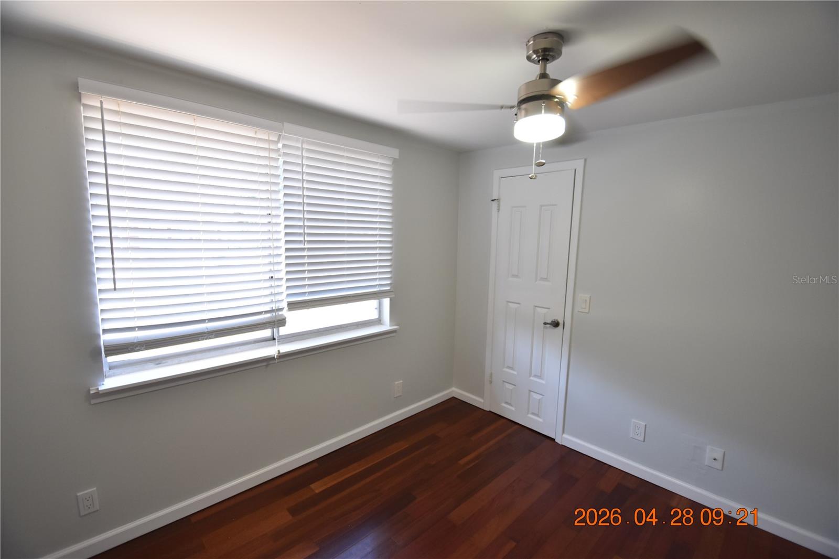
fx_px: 349
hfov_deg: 100.4
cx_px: 420
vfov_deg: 77.3
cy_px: 280
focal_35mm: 15
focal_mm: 10
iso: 800
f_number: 3.5
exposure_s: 1/60
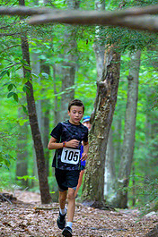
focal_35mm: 340
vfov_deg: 6.1
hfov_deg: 4.0
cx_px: 115
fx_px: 2244
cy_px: 198
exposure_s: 1/200
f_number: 4
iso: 8000
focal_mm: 200
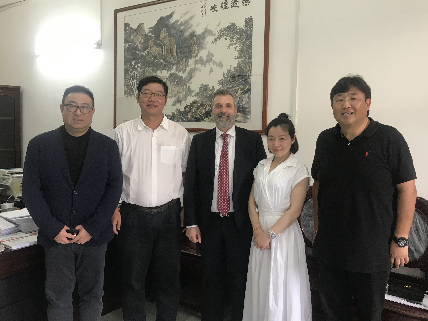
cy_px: 153
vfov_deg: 44.1
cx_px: 227
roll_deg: -0.9
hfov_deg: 56.8
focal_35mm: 32
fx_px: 396
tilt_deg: -3.6
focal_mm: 3.99
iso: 50
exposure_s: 1/17
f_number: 1.8
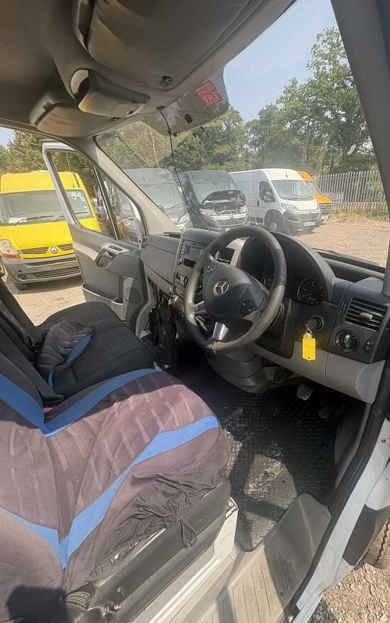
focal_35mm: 15
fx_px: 255
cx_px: 227
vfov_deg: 101.5
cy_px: 310
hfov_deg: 74.2
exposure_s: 1/238
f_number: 2.2
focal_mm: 2.22
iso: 40
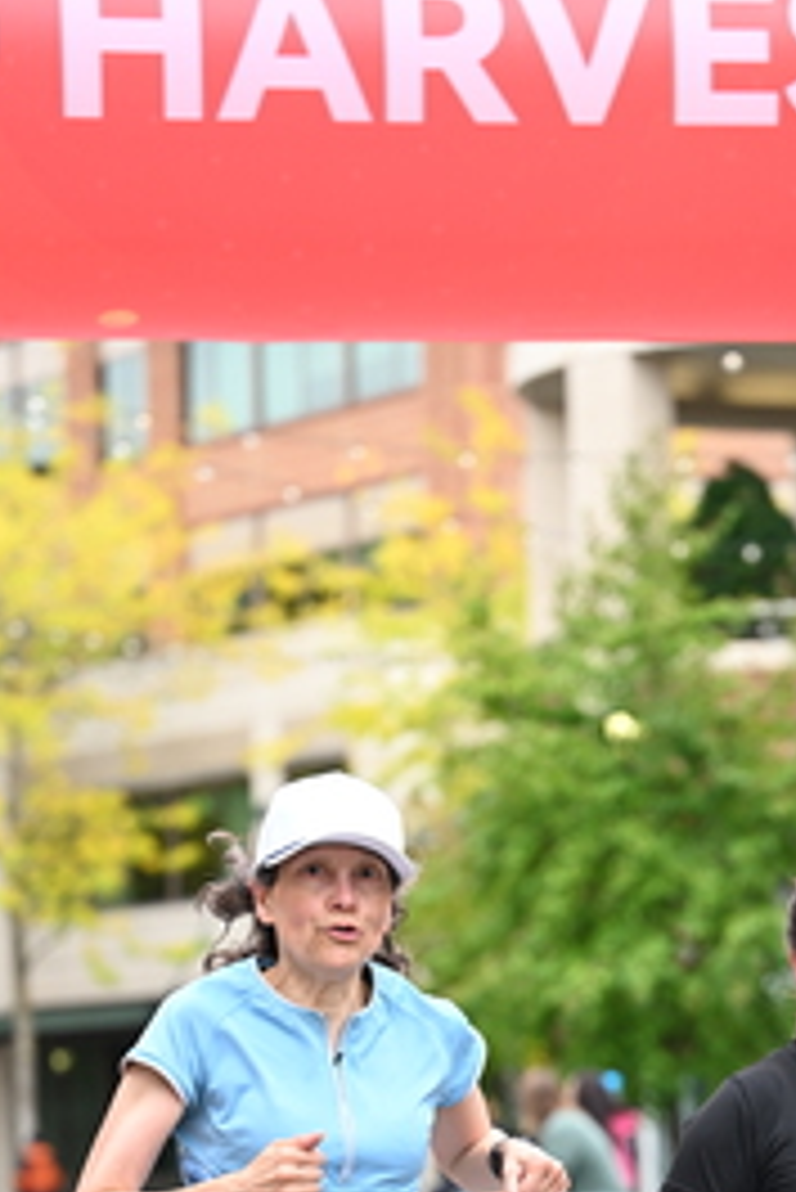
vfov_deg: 11.9
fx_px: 5697
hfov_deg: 8.0
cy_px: 1102
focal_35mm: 172
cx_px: 695
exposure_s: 1/1600
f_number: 2.8
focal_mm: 83
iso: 640
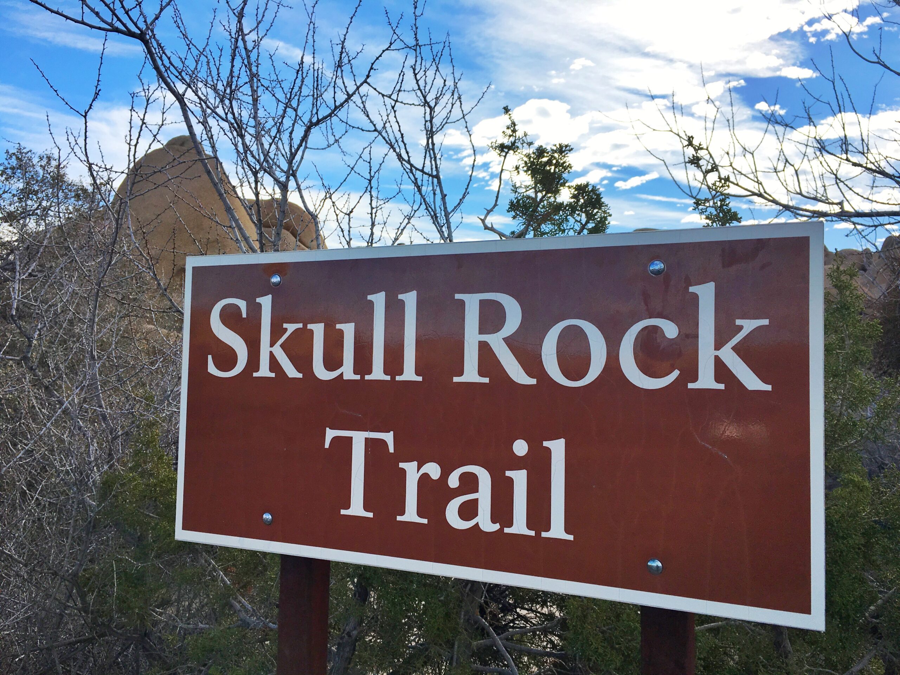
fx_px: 754
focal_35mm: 29
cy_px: 338
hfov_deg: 61.7
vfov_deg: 48.2
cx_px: 450
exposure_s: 1/1972
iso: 25
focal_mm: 4.15
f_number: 2.2
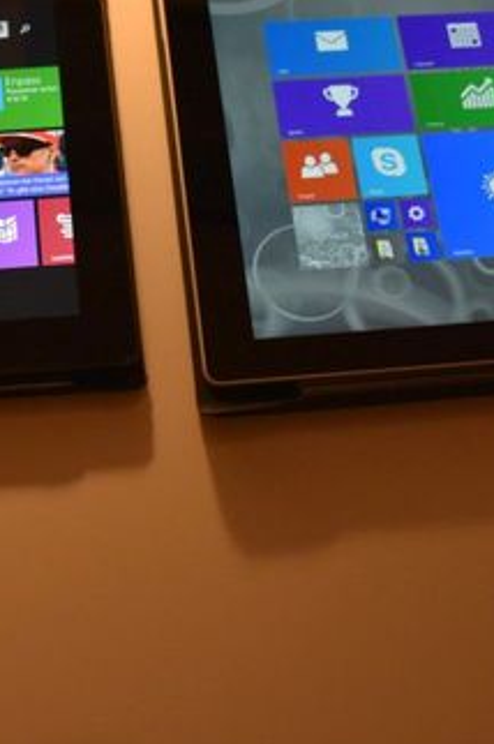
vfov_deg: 29.2
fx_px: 1403
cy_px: 173
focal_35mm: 68
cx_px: 157
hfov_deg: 19.9
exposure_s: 1/60
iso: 900
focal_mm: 18
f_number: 3.5
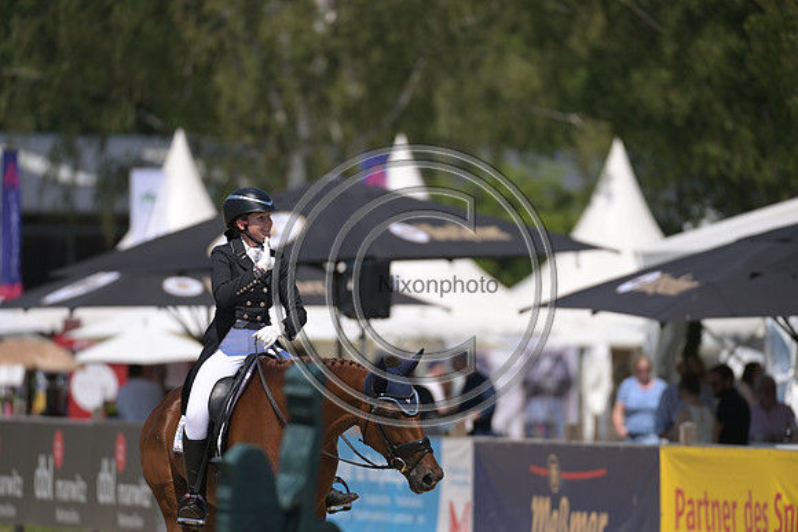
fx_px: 8868
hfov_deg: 5.2
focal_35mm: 400
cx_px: 399
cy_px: 266
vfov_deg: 3.4
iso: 160
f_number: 5
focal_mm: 400
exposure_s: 1/1250
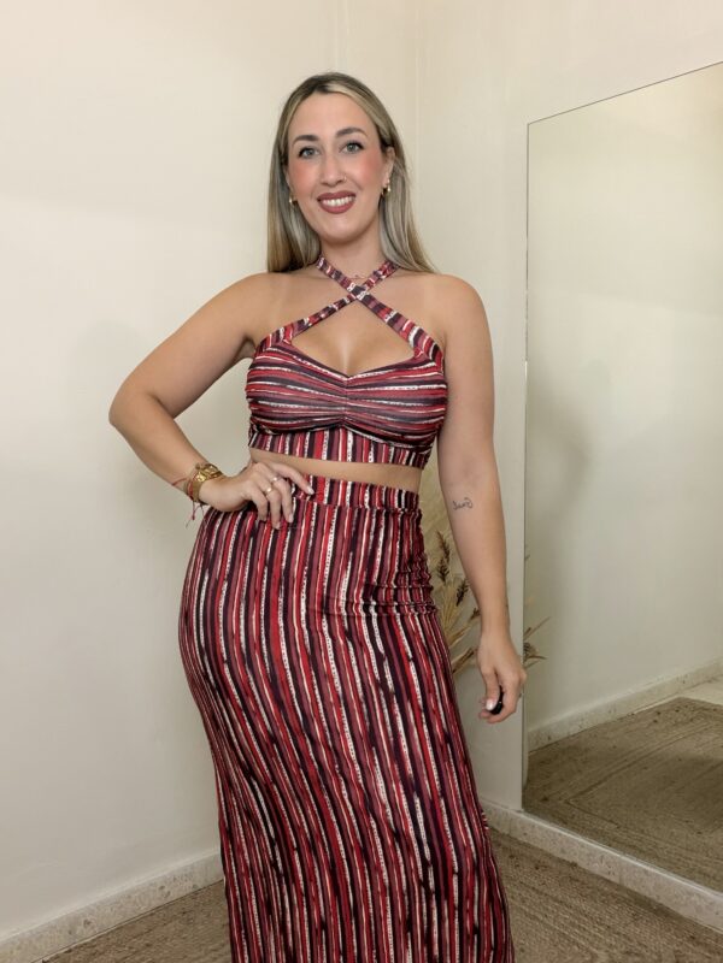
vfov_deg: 60.0
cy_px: 482
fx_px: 835
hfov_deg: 46.8
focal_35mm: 30
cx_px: 362
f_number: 1.9
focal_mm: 2.71
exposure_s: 1/50
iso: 100
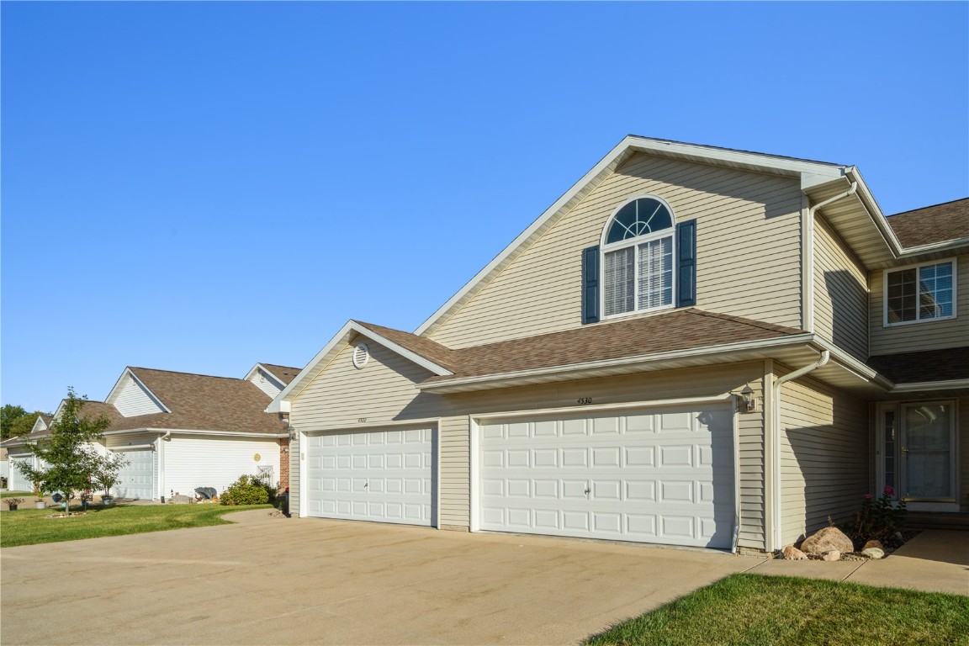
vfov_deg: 59.5
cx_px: 484
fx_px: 565
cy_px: 323
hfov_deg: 81.2
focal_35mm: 21
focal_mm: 21
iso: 400
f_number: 10
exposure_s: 1/640
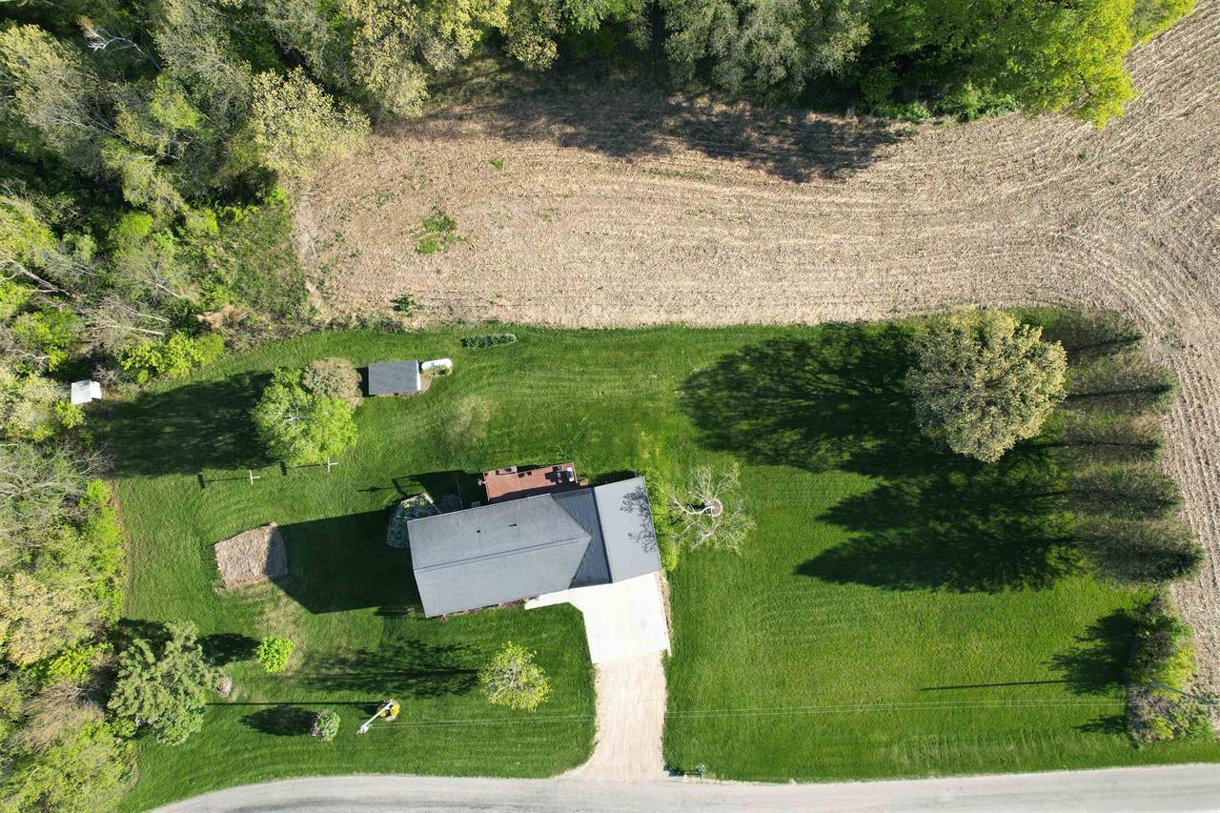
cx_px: 610
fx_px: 745
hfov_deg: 78.6
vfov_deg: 57.2
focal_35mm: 22
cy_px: 406
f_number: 2.8
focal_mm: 8.38
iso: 100
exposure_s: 1/500
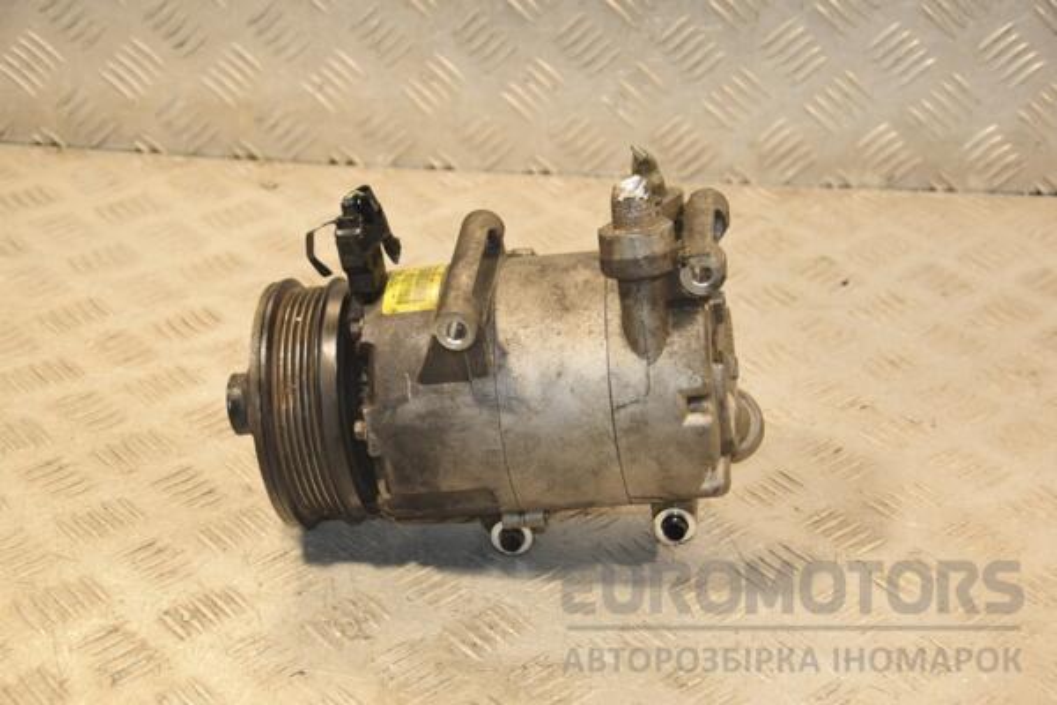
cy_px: 352
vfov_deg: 18.2
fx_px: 2202
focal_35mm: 75
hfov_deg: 27.0
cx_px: 528
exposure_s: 1/200
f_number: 5
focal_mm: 50
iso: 800
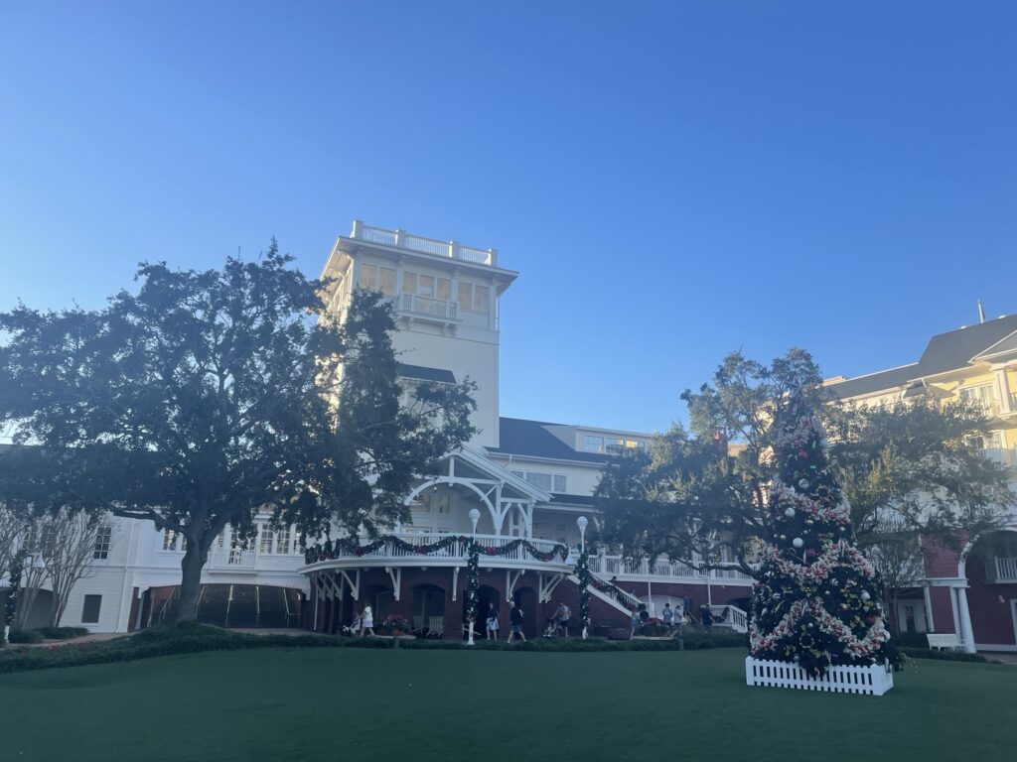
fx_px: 764
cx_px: 508
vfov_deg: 53.1
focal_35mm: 26
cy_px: 381
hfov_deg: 67.3
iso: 32
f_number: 1.6
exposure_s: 1/1159
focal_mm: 4.2
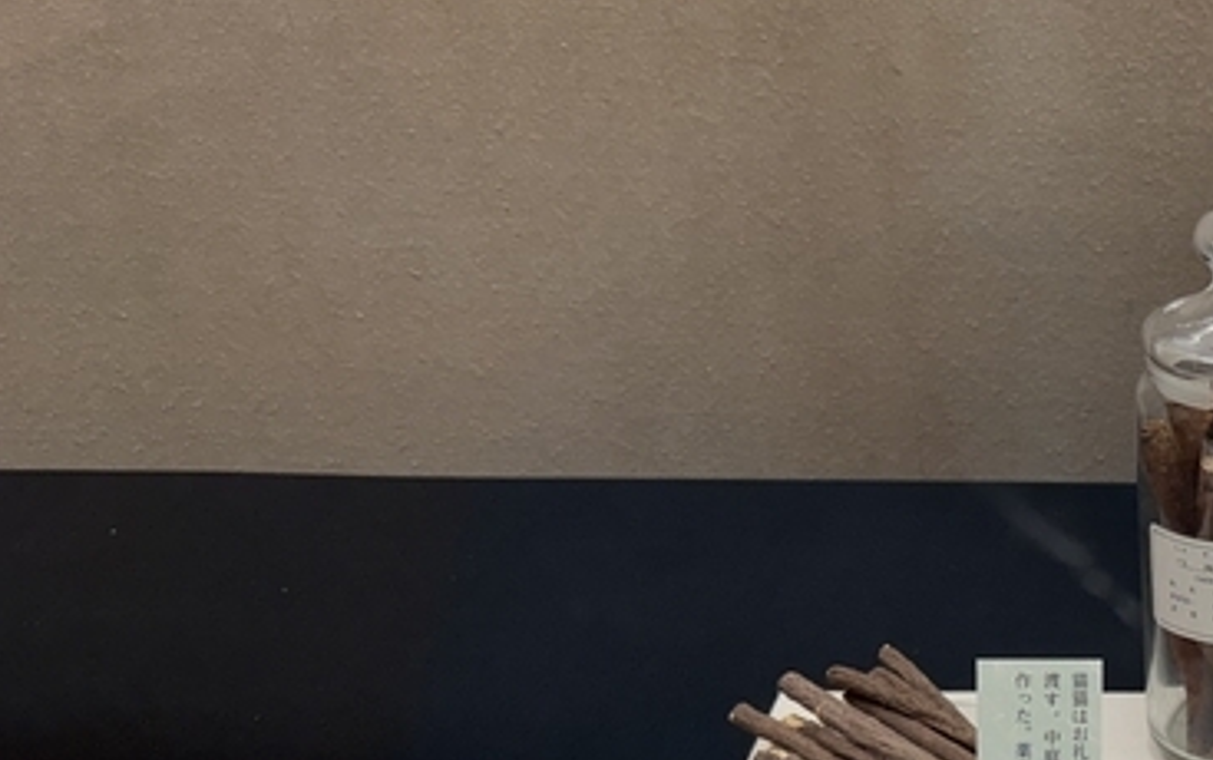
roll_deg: +0.8
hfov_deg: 30.7
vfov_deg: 21.4
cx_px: 1299
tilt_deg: -29.5
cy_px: 618
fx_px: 1985
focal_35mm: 60
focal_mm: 5.96
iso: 125
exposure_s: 1/100
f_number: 1.6
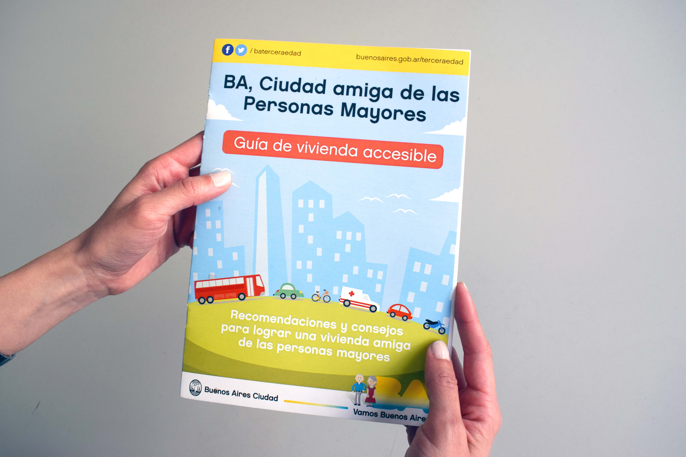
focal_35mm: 27
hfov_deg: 67.4
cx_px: 343
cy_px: 228
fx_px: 514
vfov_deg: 47.9
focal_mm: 18
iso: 400
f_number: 7.1
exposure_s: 1/200
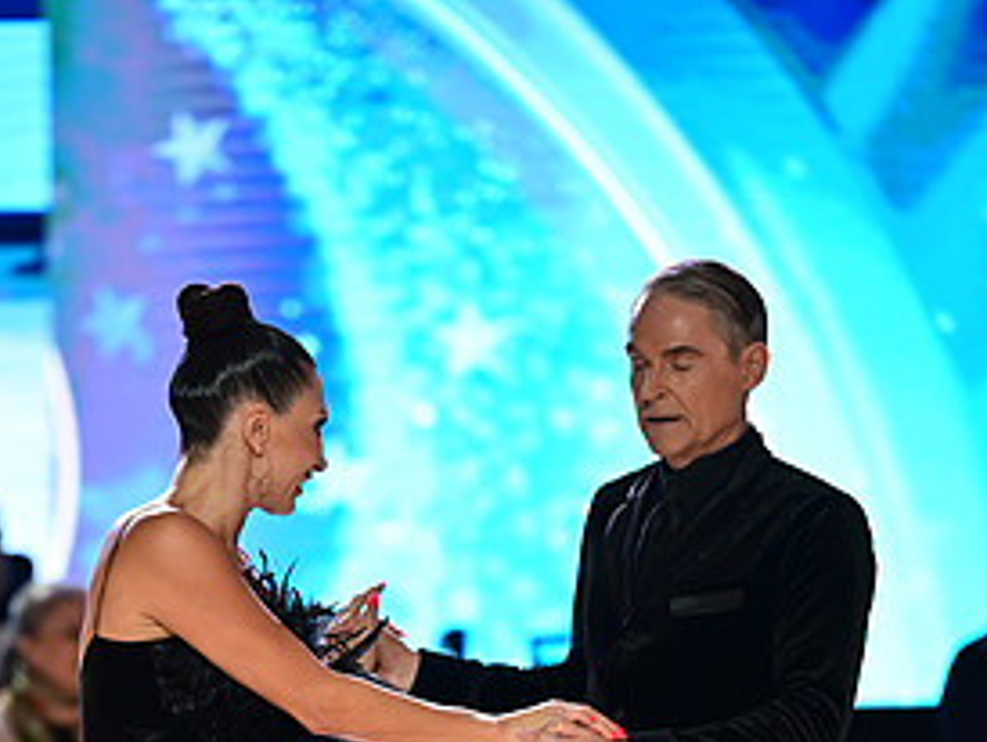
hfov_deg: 6.5
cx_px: 328
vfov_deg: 4.9
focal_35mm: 305
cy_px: 926
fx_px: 8704
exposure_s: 1/500
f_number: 2.8
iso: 1600
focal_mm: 150
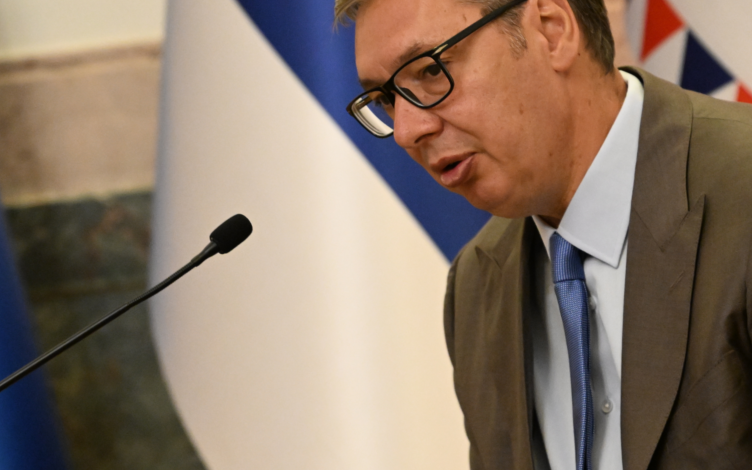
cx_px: 312
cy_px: 168
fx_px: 7850
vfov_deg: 3.4
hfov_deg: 5.5
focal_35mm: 383
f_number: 4
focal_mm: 200
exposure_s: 1/200
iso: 6400
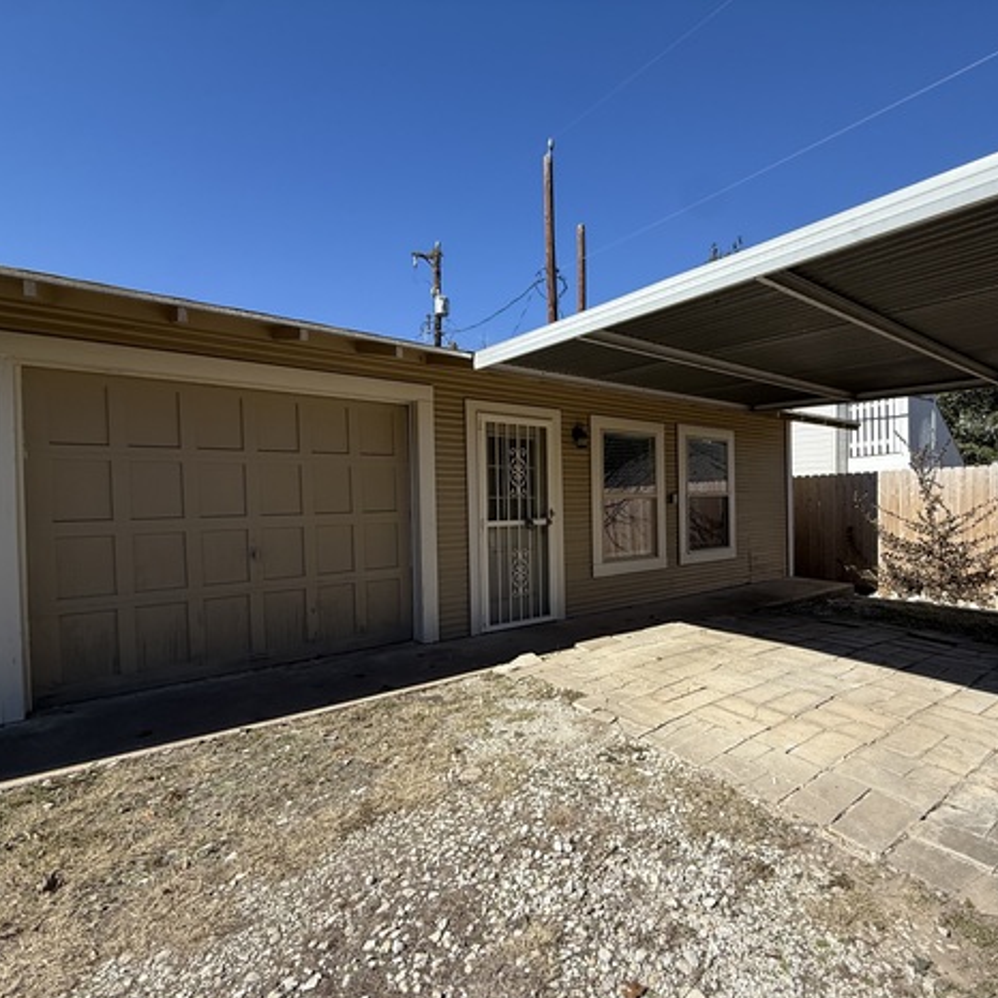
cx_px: 598
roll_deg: +1.4
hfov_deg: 83.0
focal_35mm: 17
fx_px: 555
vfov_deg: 84.0
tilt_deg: -0.5
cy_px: 512
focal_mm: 2.22
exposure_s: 1/1961
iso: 64
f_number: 2.2
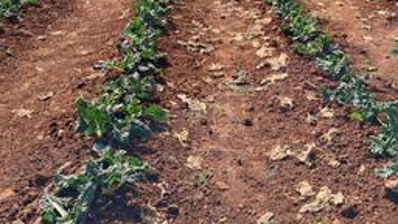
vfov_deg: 25.1
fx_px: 485
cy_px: 16
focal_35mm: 46
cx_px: 269
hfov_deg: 43.9
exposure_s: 1/633
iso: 20
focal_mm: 4
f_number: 1.8
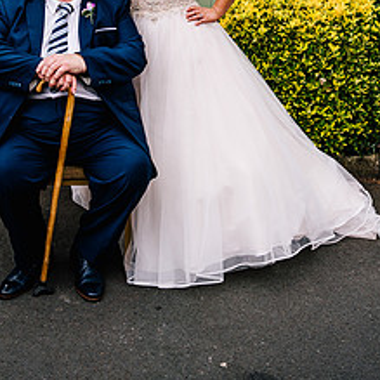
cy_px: 35
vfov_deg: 27.1
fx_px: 758
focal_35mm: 61
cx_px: 149
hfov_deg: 28.1
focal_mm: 35
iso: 125
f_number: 4
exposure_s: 1/500
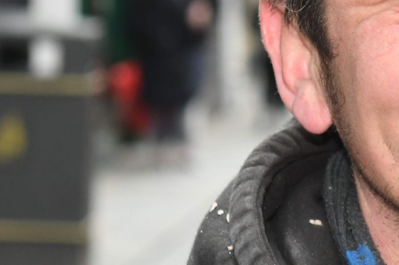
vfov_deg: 4.7
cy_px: 94
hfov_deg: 6.9
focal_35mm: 295
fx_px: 3268
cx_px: 445
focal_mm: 62
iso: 1000
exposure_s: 1/400
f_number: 4.5
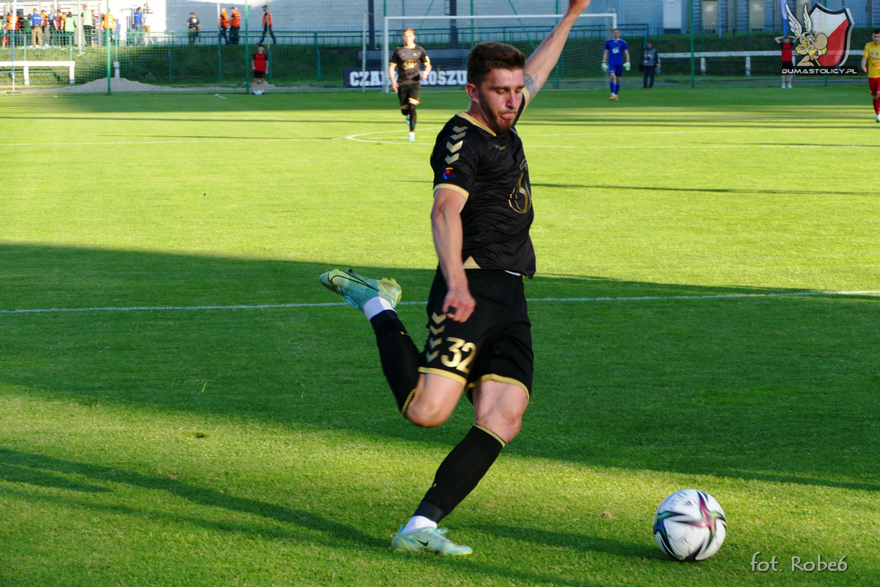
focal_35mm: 144
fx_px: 3520
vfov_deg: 9.5
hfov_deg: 14.2
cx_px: 440
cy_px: 294
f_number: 3.9
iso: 160
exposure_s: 1/500
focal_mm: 52.4
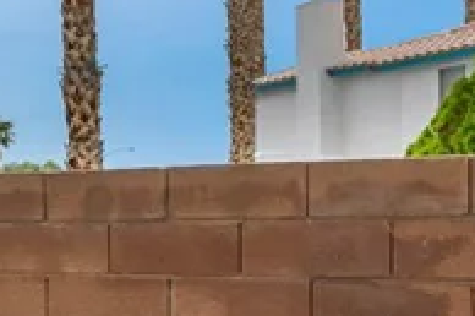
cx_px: -578
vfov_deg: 18.3
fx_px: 976
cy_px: 225
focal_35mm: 74
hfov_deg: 16.5
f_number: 8
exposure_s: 1/1000
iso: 320
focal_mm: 14
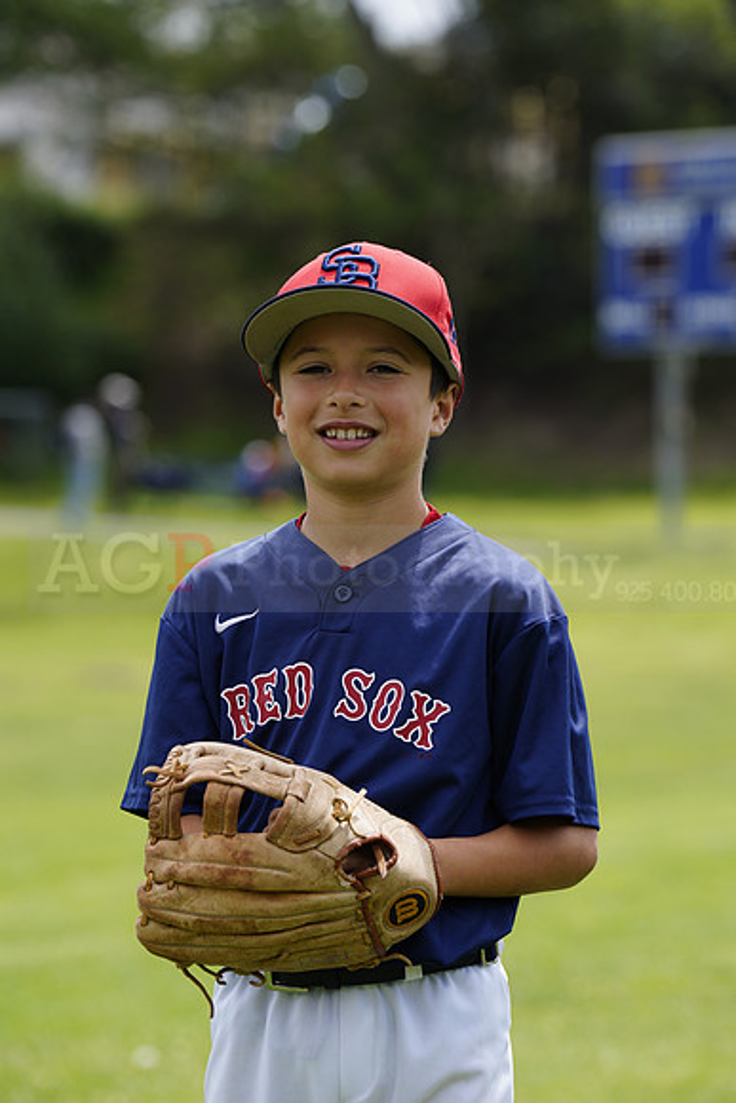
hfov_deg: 6.9
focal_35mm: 200
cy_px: 552
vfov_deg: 10.3
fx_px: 6129
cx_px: 368
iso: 100
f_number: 6.3
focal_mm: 200
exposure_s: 1/250
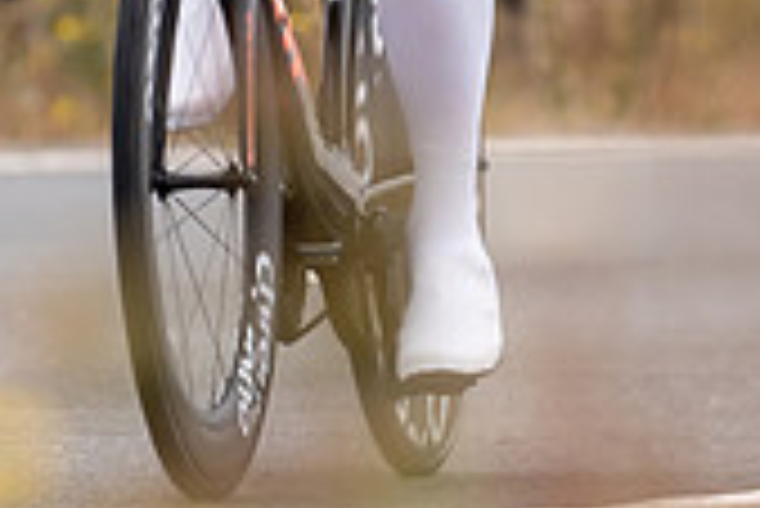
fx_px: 31059
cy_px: 174
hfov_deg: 1.4
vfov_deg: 0.9
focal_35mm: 1470
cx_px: 98
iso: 100
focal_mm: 200
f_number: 3.5
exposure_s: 1/800
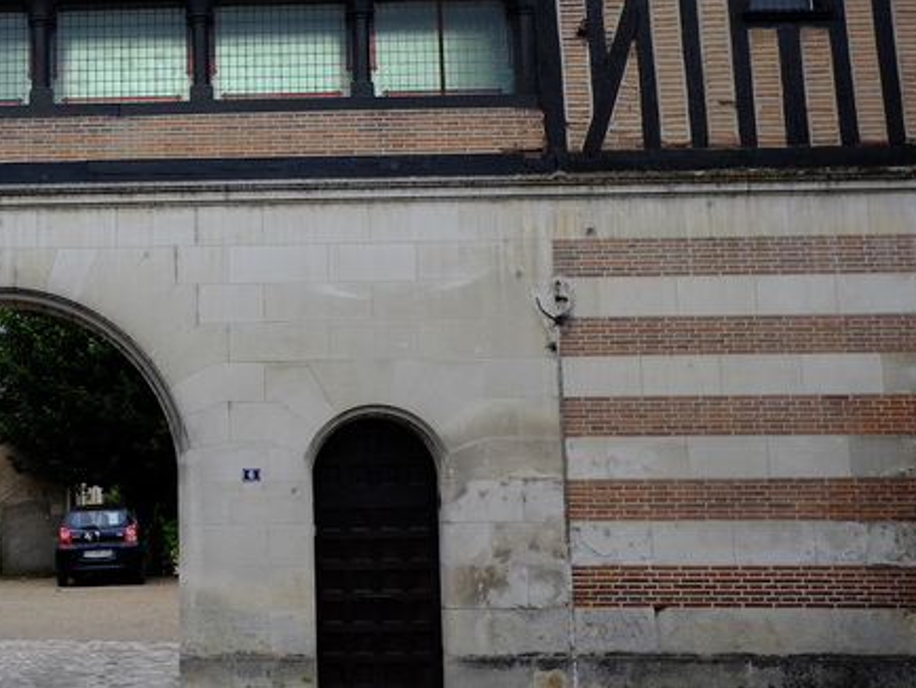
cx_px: 120
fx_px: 1642
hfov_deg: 30.1
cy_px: 221
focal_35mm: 62
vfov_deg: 23.5
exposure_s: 1/1300
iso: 400
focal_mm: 23
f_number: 2
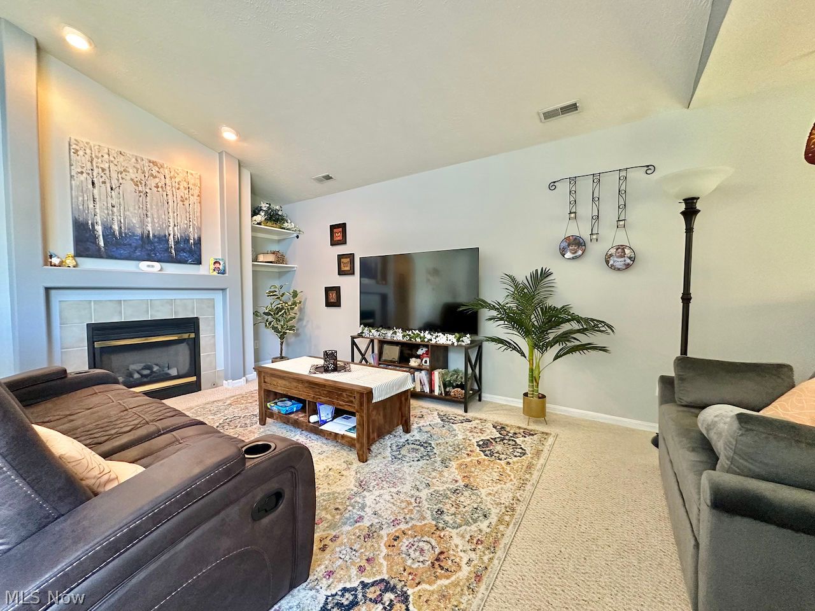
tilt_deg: -1.6
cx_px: 408
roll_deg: +0.4
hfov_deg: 102.1
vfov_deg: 85.7
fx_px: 330
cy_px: 306
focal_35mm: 14
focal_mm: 2.22
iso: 500
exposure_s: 1/60
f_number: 2.2
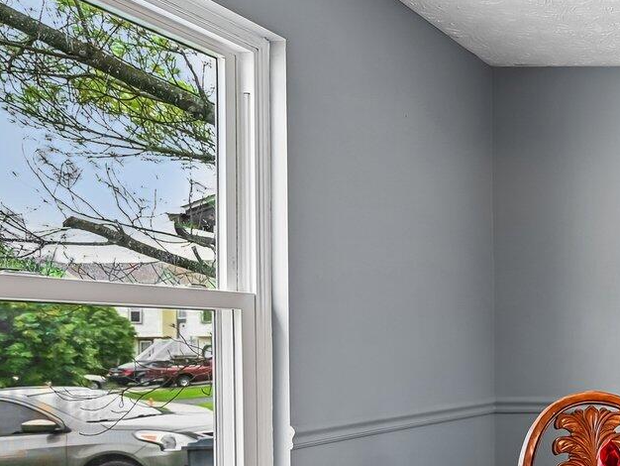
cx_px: 854
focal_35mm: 44
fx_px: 788
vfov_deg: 32.4
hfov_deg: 30.8
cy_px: 342
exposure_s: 1/10
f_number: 4
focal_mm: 14
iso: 400
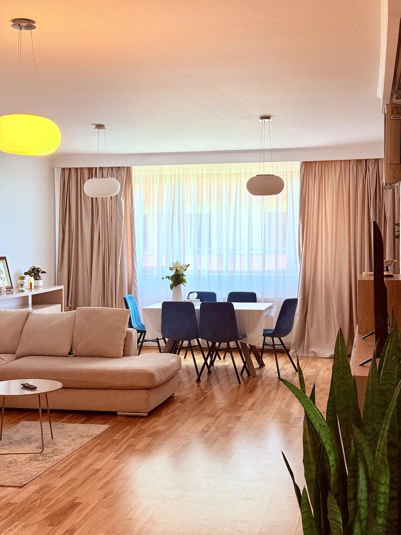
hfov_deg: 30.3
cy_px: 268
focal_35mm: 48
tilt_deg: +0.5
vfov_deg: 39.7
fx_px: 742
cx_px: 200
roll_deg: +0.8
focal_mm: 6.76
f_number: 1.78
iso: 80
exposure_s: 1/121
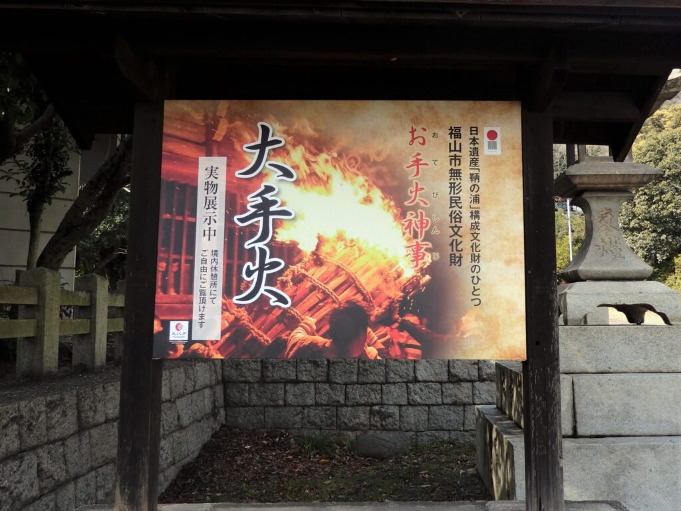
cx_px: 340
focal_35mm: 25
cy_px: 256
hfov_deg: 69.4
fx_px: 492
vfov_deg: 54.9
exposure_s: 1/320
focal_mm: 4.5
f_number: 3
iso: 125
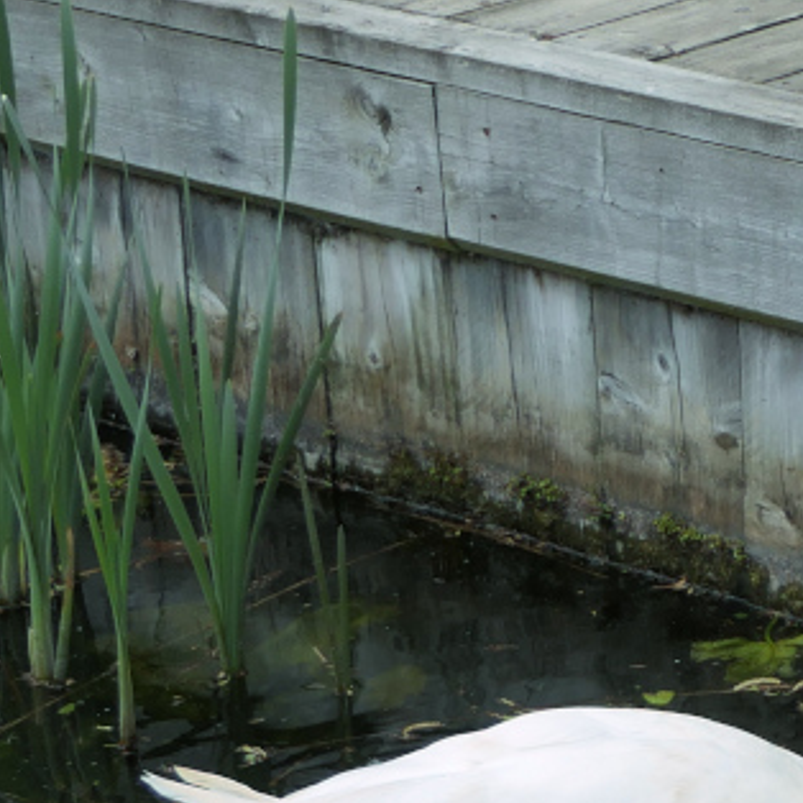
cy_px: 710
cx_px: 1015
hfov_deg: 12.7
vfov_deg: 13.0
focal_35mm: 133
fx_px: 3491
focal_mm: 17.8
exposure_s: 1/1600
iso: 200
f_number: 4
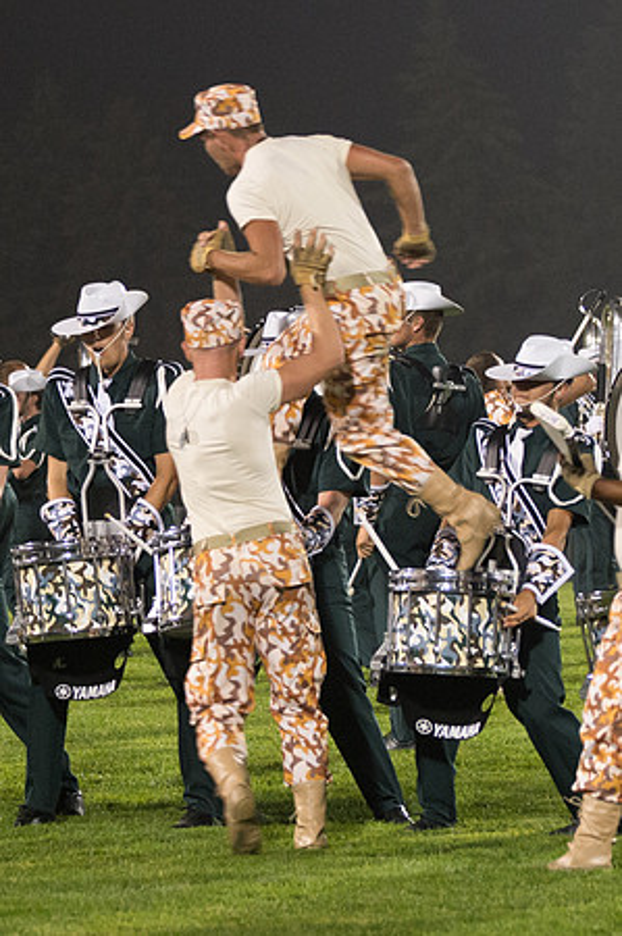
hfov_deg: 5.9
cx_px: -6
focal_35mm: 233
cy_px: 416
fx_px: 6049
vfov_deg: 8.8
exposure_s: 1/160
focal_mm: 98
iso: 4000
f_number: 4.5
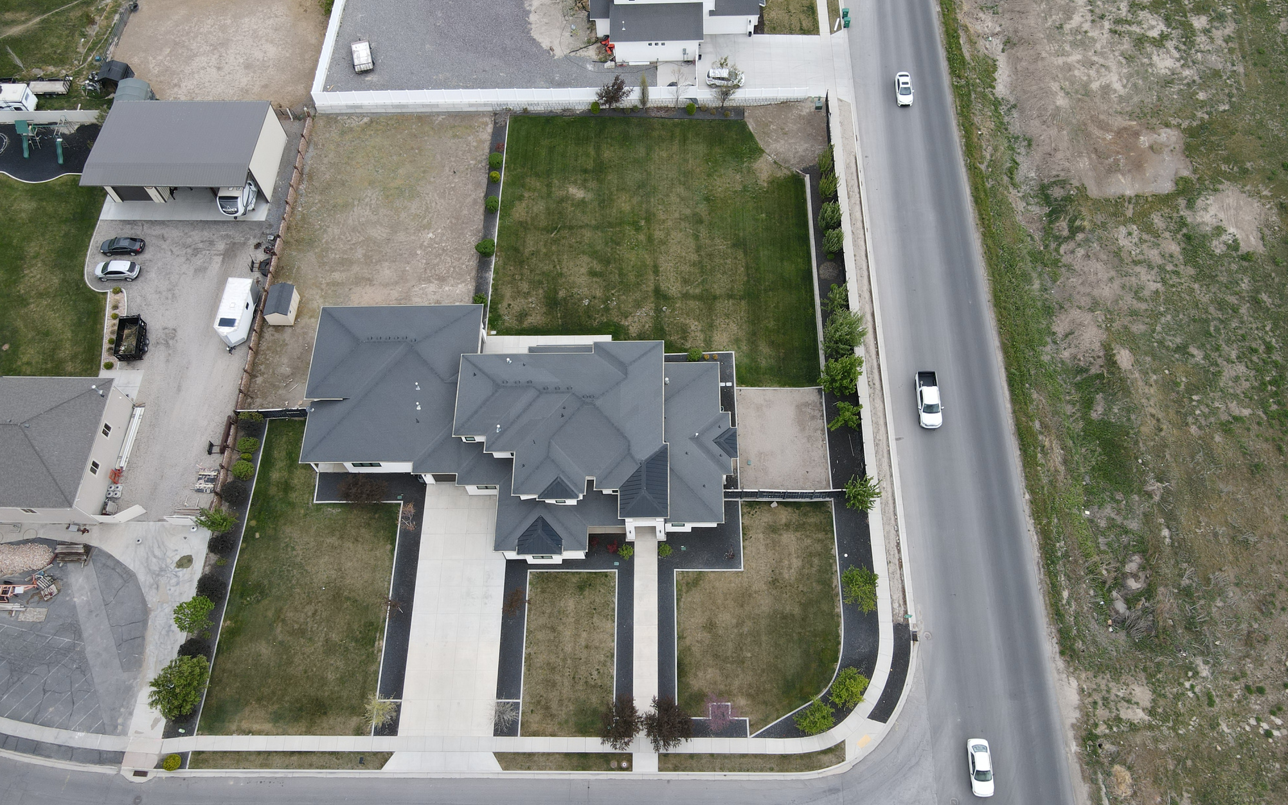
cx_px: 645
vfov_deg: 47.6
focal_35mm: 26
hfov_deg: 70.4
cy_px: 425
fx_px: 913
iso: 100
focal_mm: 4.5
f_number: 2.8
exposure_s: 1/180
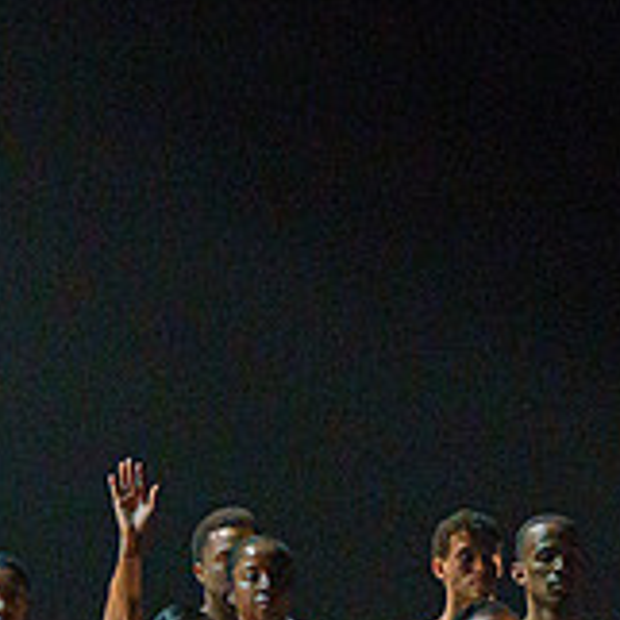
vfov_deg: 2.4
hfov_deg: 2.4
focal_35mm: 728
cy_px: 485
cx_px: 333
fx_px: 14752
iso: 6400
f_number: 5.6
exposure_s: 1/250
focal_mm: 200
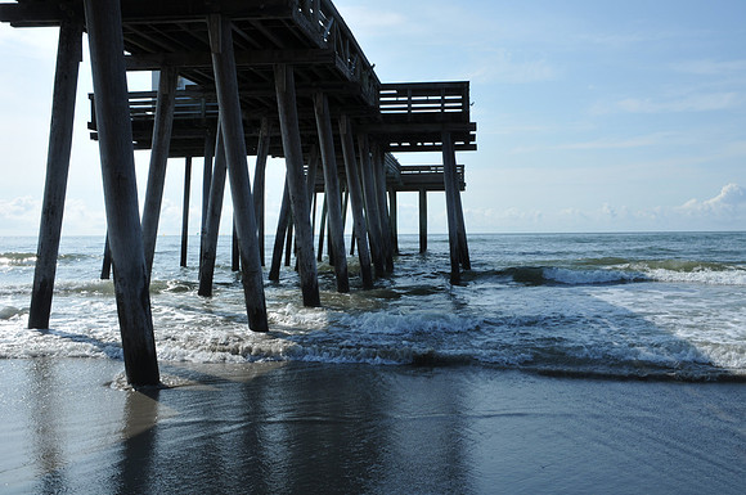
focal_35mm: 36
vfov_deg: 36.8
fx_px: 745
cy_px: 248
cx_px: 373
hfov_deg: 53.2
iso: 200
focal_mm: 24
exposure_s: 1/160
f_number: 13
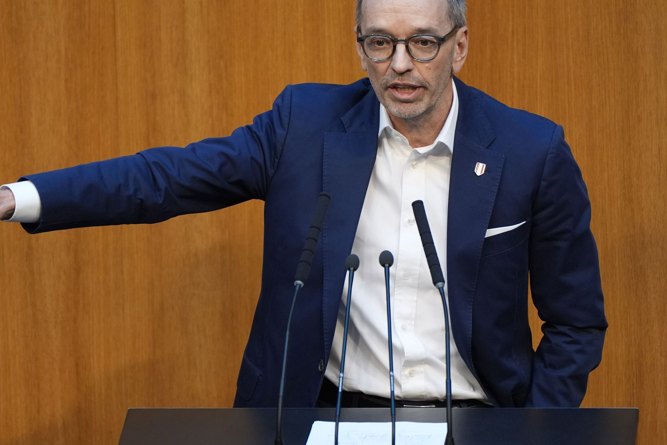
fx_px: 10431
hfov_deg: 3.7
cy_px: 253
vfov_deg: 2.4
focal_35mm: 563
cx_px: 234
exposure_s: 1/320
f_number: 5.6
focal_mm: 400
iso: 2500
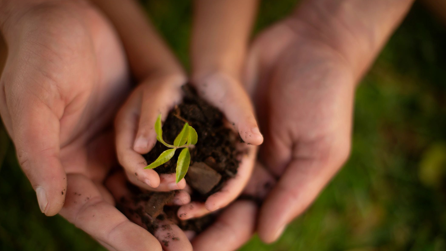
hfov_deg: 39.2
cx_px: 222
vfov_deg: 22.6
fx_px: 627
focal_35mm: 53
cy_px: 148
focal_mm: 50
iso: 100
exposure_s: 1/1250
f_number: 1.6
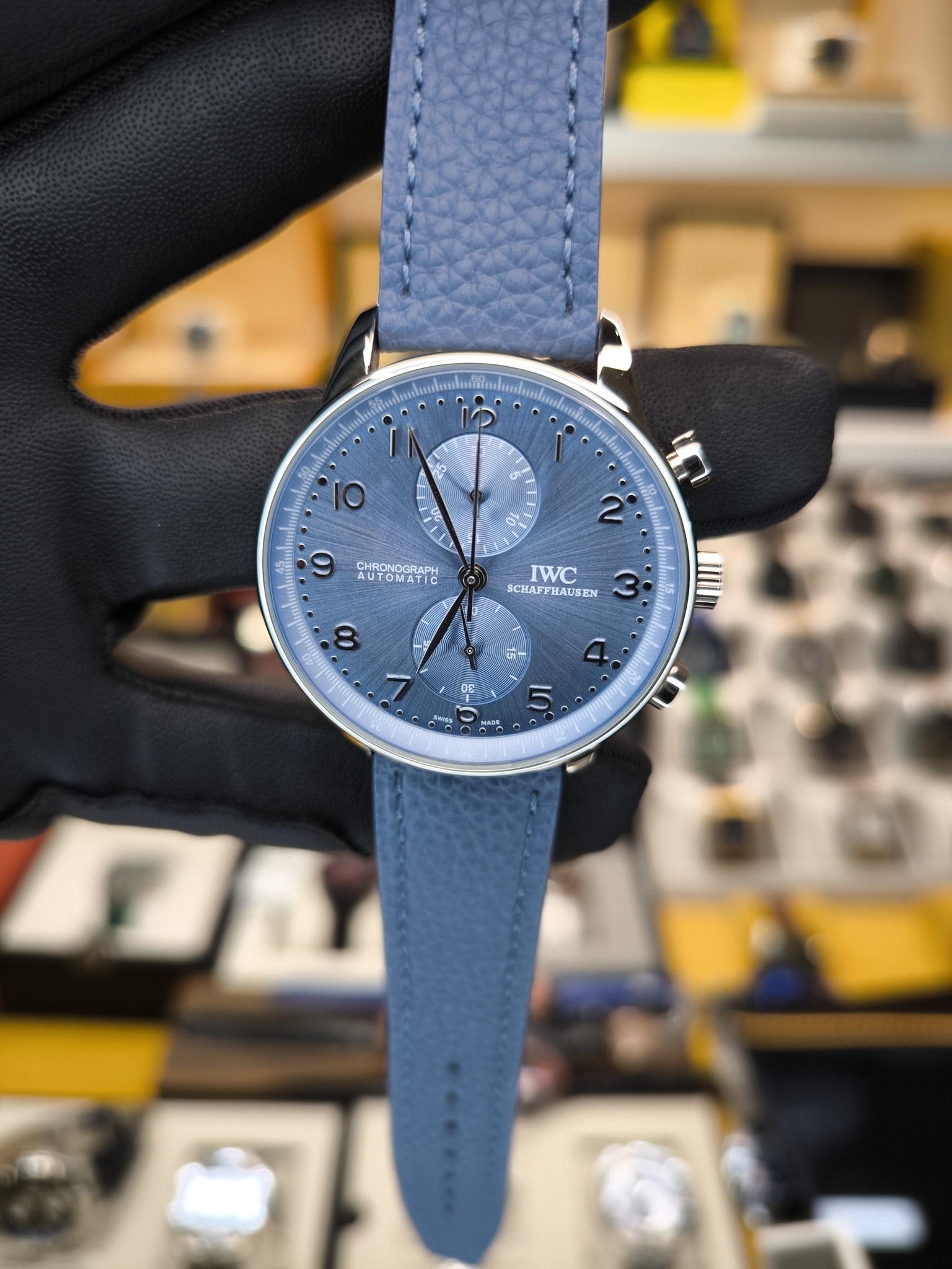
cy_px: 634
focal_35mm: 24
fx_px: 880
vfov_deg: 71.6
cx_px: 476
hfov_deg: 56.8
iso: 64
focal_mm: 6.92
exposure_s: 1/120
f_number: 1.9
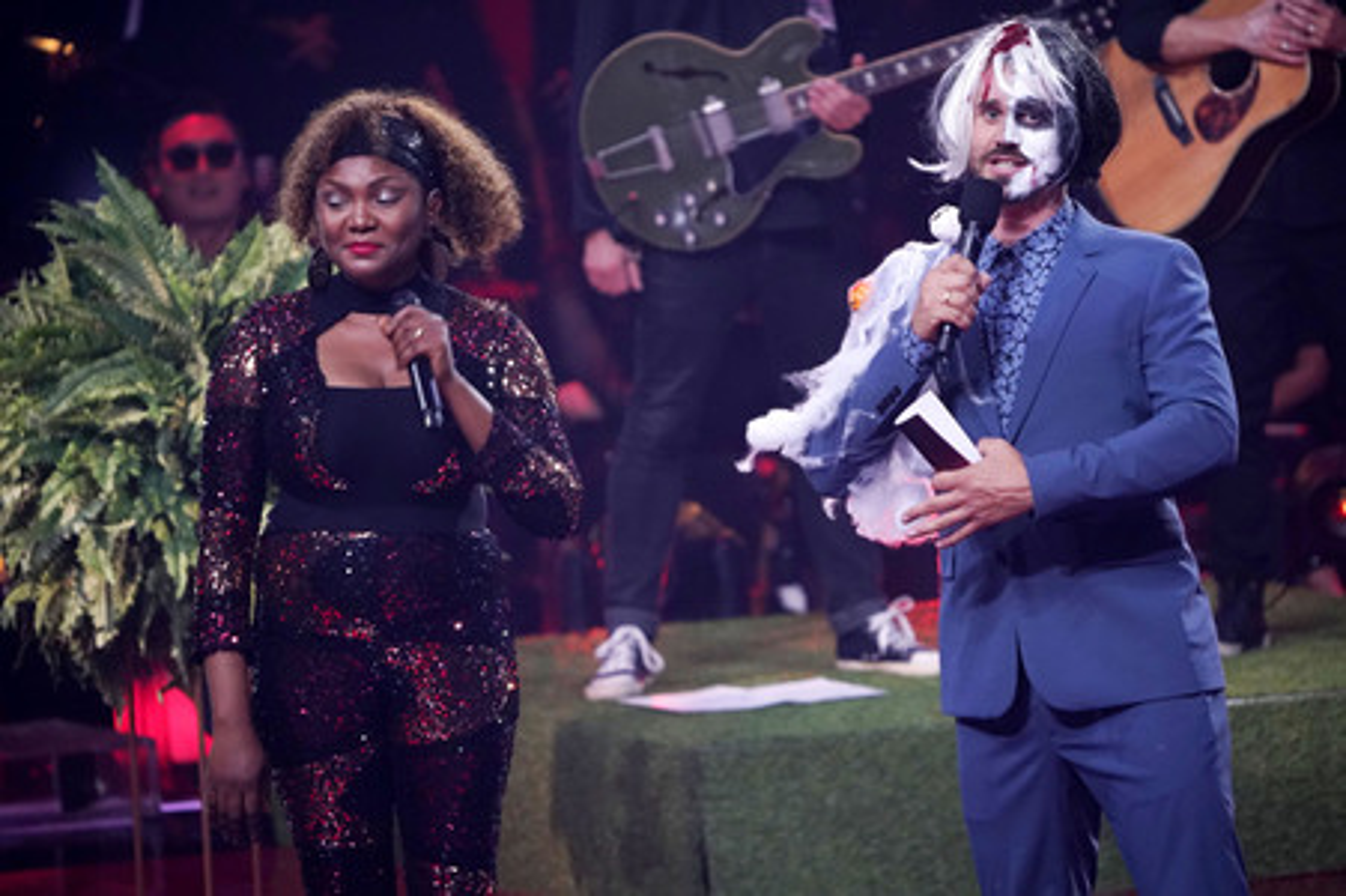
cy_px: 448
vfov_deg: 3.2
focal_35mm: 433
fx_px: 16177
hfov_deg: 4.8
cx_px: 673
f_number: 6.3
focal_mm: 433
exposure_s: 1/160
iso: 5000
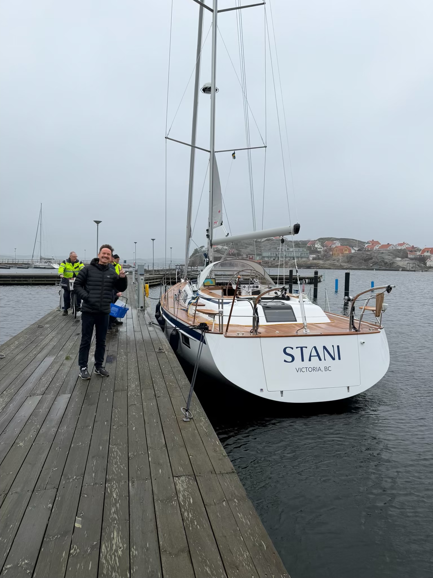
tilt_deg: -4.4
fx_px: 400
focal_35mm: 24
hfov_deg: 56.8
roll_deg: -1.6
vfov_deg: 71.6
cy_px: 289
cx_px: 216
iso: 80
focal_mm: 6.76
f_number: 1.78
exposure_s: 1/2370
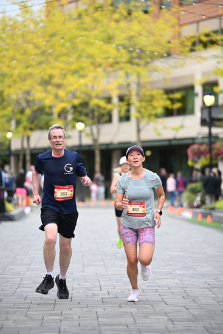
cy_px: 167
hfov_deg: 9.5
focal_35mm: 145
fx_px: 1346
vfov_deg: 14.1
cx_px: 112
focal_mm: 145
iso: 1000
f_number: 2.8
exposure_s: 1/2000
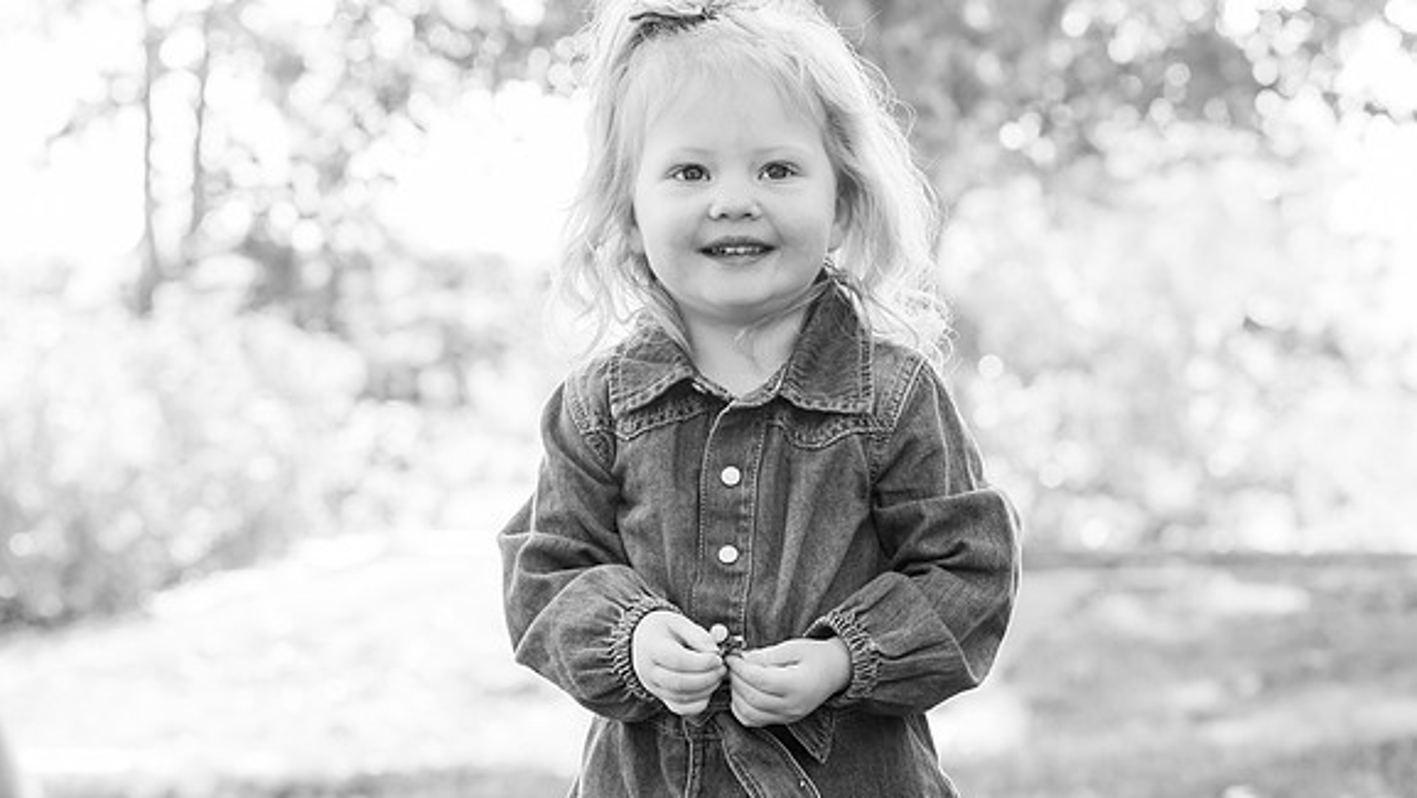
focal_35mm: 100
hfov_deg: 21.4
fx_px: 3759
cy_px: 436
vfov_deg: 12.1
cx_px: 710
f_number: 6.3
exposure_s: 1/320
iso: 1600
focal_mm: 95
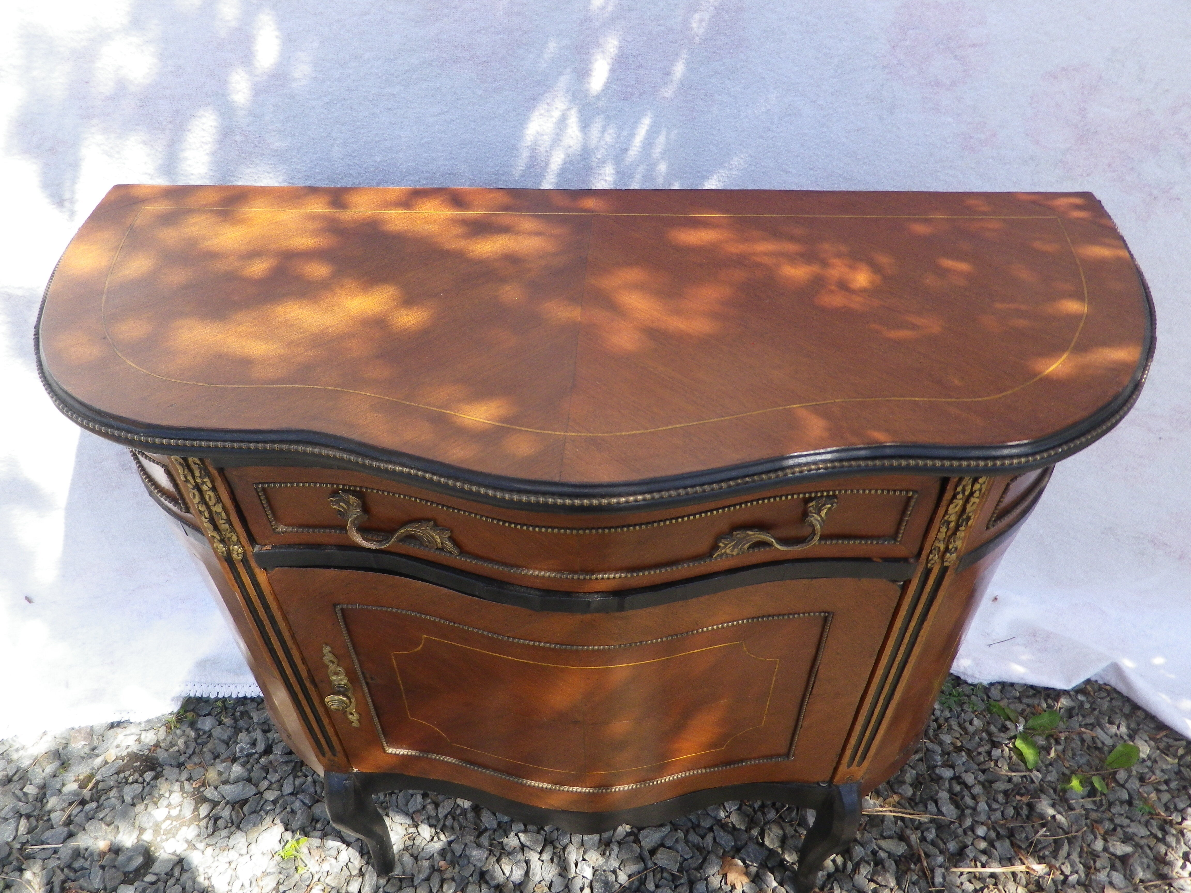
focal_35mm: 25
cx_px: 596
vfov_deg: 54.9
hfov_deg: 69.4
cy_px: 446
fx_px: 860
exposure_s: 1/250
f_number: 3.5
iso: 80
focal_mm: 4.5
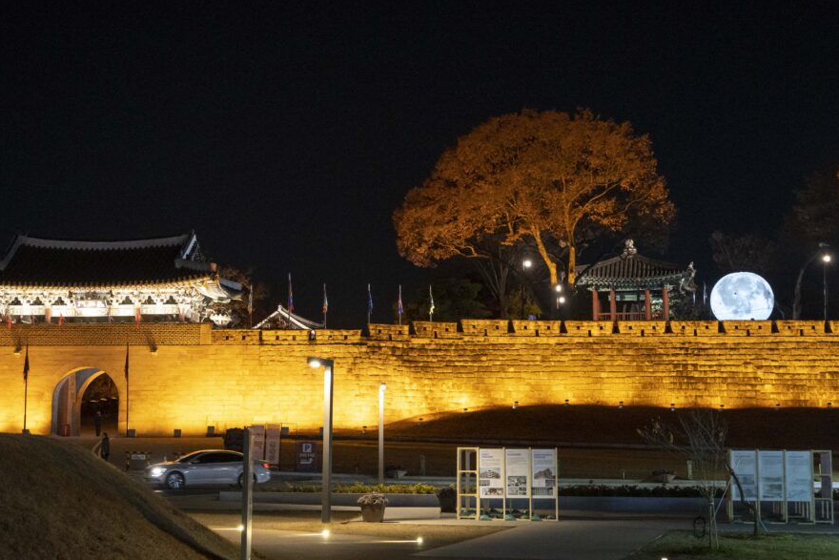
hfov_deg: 35.0
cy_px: 267
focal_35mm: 57
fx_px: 1329
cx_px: 373
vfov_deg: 23.8
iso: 6400
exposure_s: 1/60
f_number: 5.6
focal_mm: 49
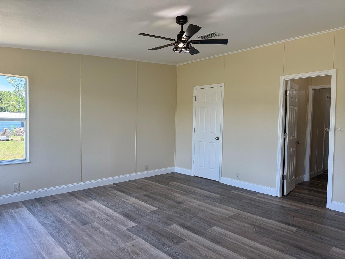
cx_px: 172
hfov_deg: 71.6
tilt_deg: -2.2
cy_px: 130
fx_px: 239
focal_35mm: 24
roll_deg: -1.1
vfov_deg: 56.8
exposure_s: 1/280
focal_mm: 6.76
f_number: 1.78
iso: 100
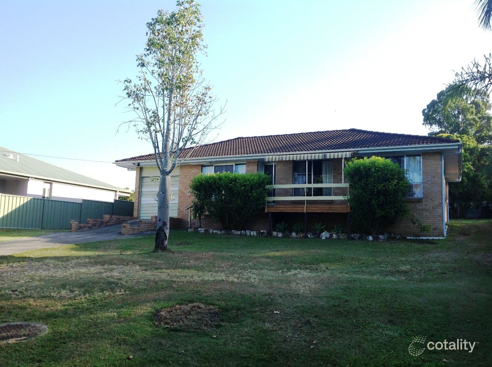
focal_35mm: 35
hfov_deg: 52.7
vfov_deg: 40.6
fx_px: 497
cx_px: 246
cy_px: 184
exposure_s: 1/687
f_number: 2.4
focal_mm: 4.28
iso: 50
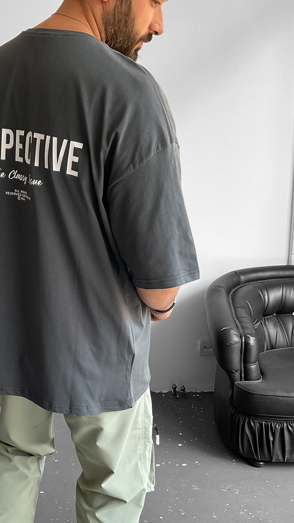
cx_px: 20
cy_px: 338
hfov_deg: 25.6
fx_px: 623
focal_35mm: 45
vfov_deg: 45.0
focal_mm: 3
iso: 32
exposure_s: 1/120
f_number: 1.8
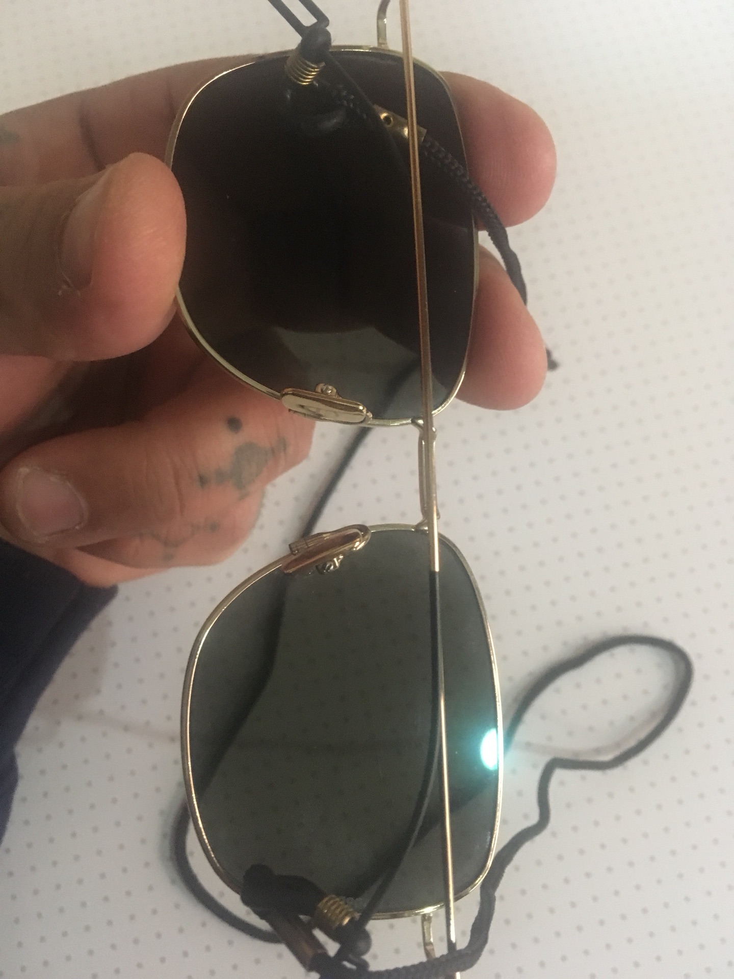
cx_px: 367
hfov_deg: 48.2
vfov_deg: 61.7
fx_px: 820
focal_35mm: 29
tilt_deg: -76.7
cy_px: 490
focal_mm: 4.15
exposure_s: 1/17
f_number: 2.2
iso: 500
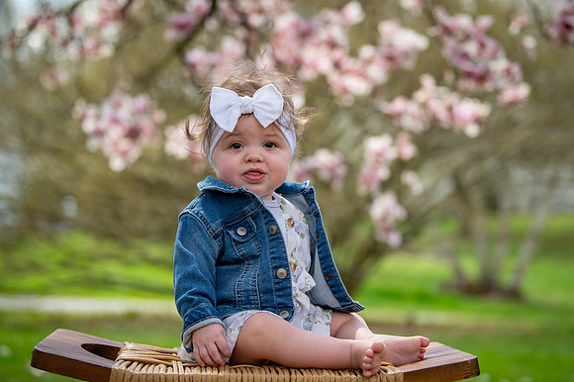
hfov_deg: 24.0
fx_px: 1350
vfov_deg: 16.1
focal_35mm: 85
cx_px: 302
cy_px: 174
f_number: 2.8
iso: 320
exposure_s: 1/2000
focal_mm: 70
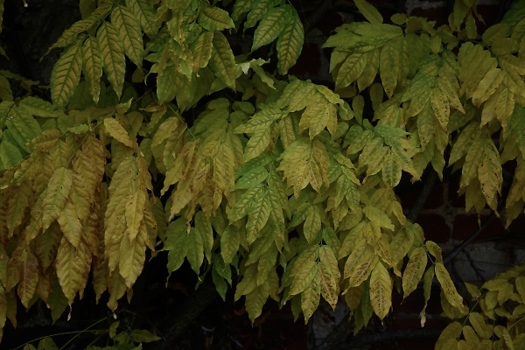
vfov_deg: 14.9
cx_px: 262
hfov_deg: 22.1
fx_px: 1342
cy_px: 175
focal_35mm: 92
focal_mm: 60
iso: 1600
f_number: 7.1
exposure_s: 1/1000
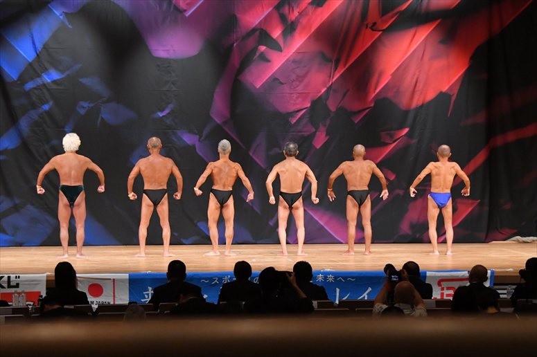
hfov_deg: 18.9
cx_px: 268
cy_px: 178
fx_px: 1610
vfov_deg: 12.7
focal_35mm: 108
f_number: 5.6
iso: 5600
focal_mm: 72
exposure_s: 1/400
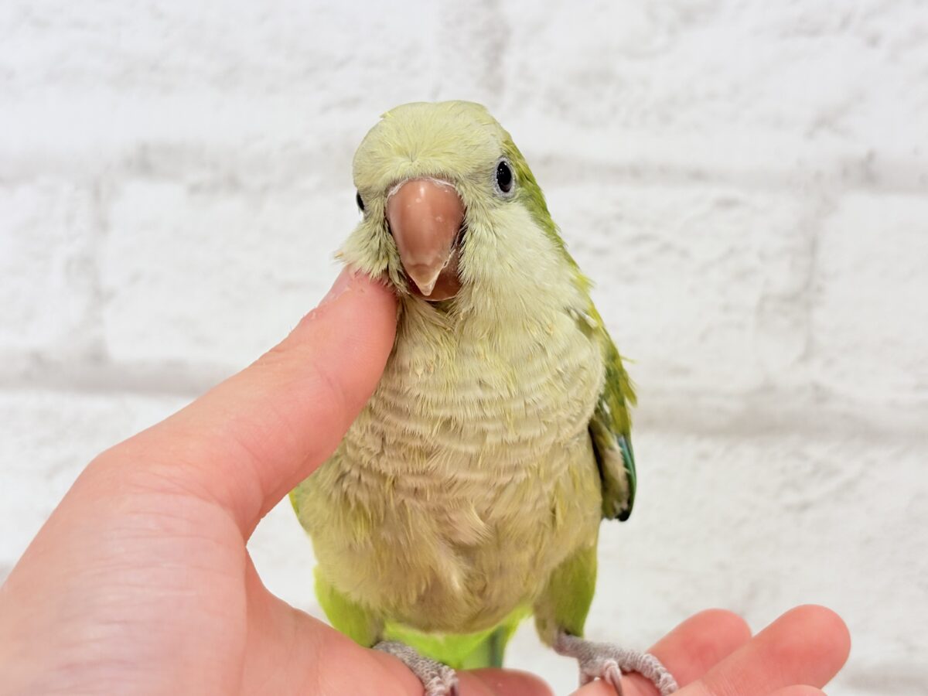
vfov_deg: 28.0
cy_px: 348
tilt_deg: +1.9
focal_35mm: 52
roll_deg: -2.9
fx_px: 1394
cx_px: 464
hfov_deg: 36.8
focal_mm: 5.96
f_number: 1.6
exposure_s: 1/50
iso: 50
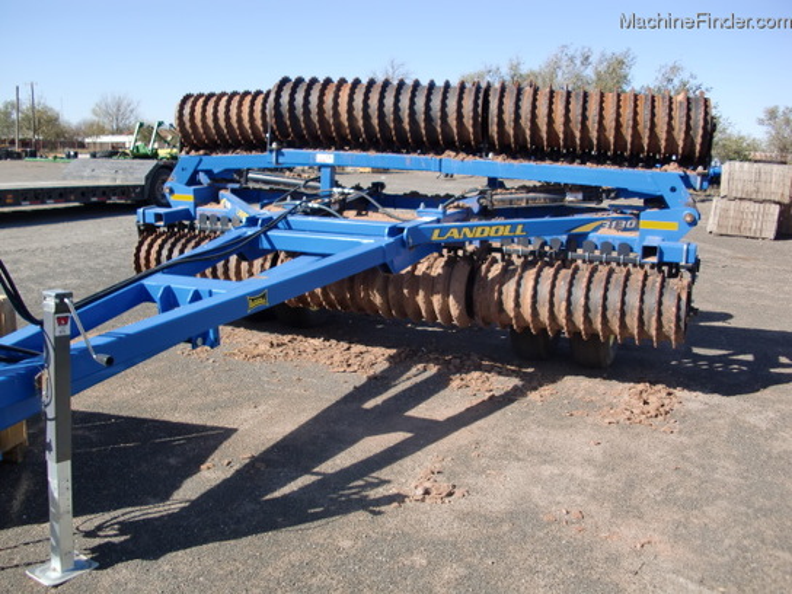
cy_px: 297
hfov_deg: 51.4
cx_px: 396
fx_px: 824
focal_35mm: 36
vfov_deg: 39.7
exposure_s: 1/800
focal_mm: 6.3
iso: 64
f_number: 2.8
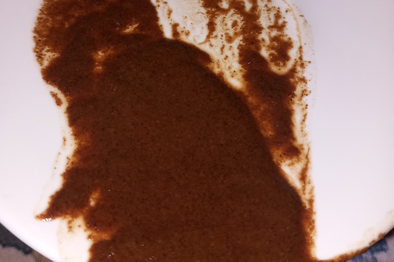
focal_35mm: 38
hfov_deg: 50.7
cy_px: 69
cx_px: 195
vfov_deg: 34.4
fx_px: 416
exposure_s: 1/100
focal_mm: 4
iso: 32
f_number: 1.8
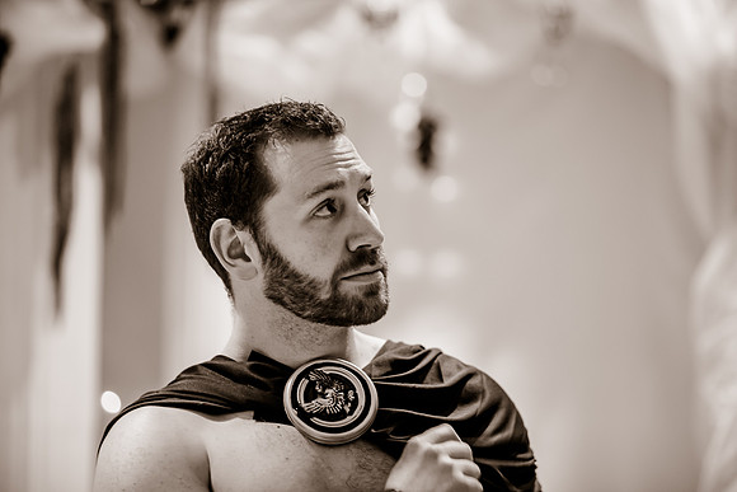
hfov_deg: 19.5
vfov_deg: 13.0
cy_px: 246
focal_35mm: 105
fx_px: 2150
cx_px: 368
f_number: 2
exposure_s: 1/50
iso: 800
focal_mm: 105
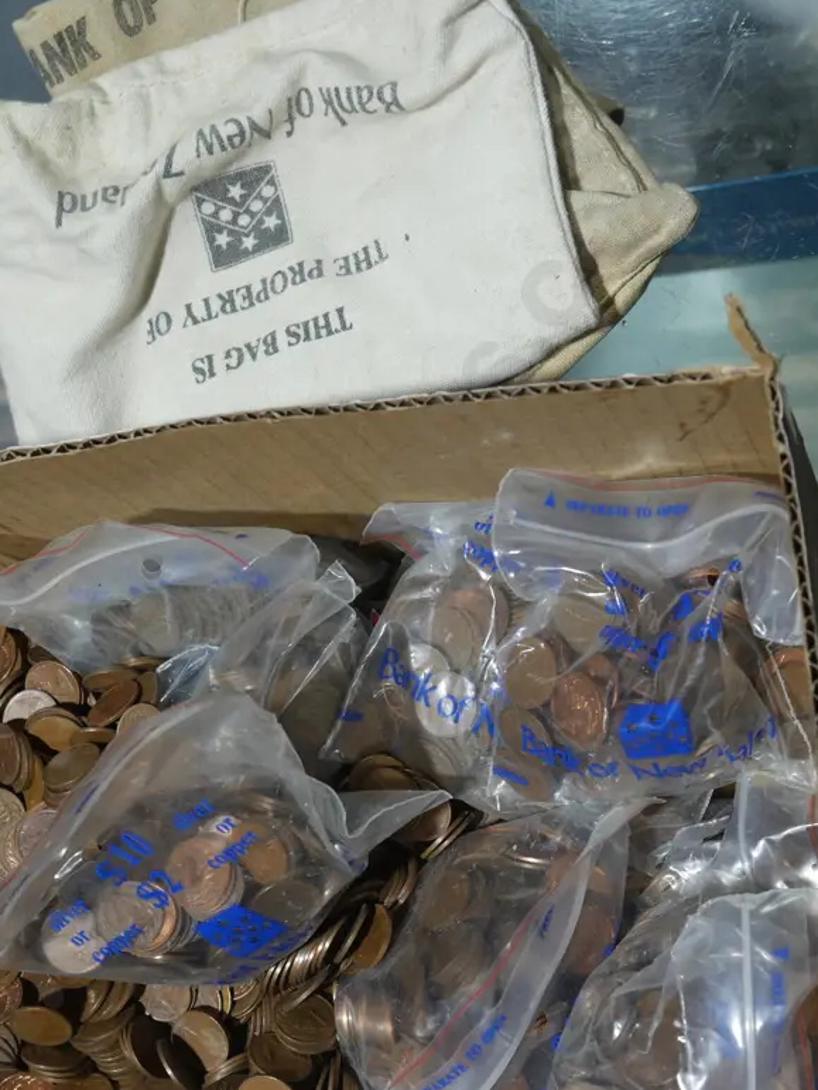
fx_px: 1922
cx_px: 283
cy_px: 654
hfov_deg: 23.9
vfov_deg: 31.6
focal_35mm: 61
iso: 400
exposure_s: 1/60
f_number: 5.6
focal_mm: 23
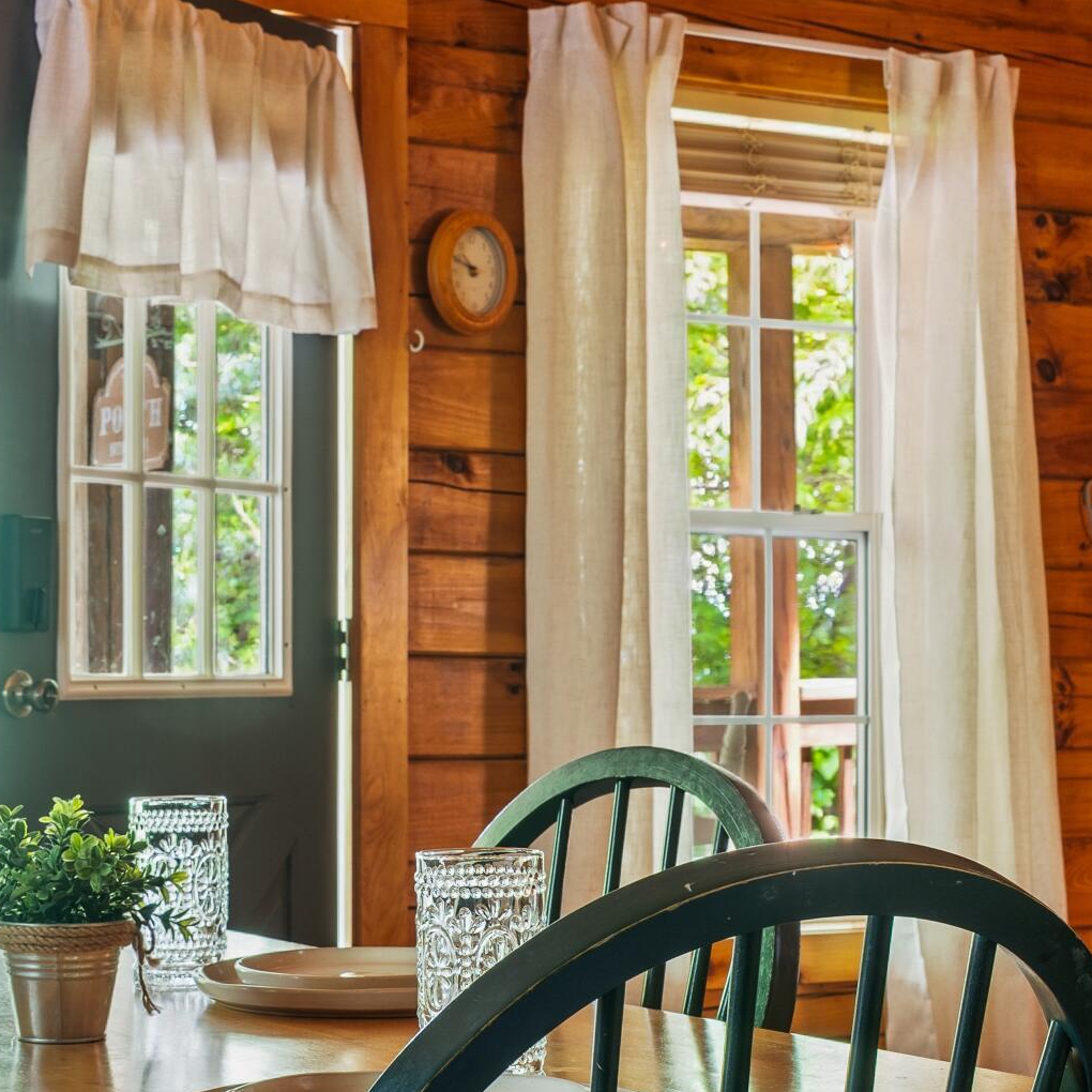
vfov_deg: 21.6
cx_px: 360
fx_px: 2855
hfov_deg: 21.6
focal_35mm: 80
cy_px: 624
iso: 100
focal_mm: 32
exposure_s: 6
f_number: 10
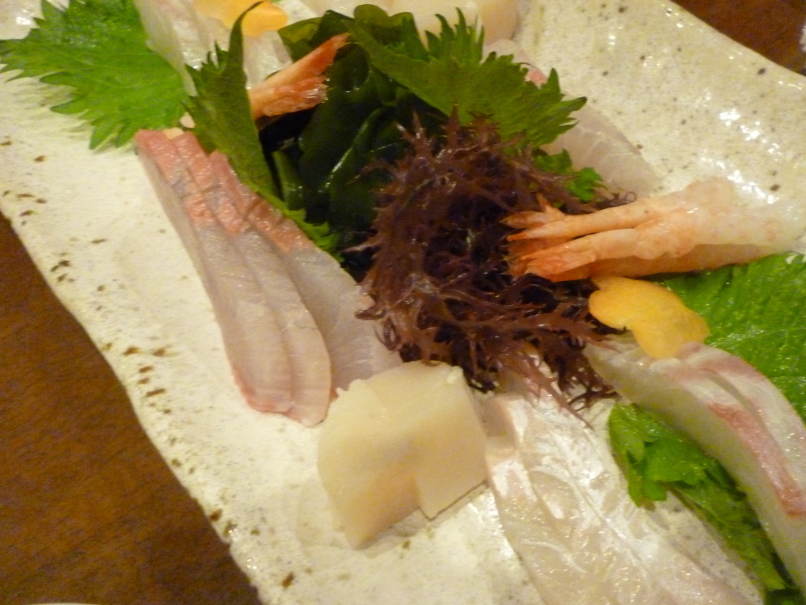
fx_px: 769
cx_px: 457
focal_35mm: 33
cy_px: 283
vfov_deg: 42.9
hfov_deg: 55.2
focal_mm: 5
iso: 800
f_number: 3.1
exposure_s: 1/40
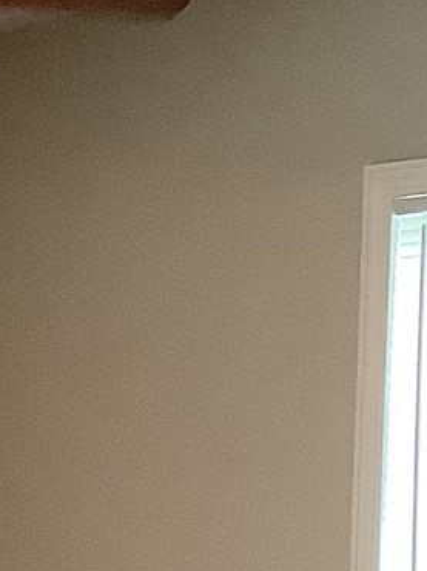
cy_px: 810
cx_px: -419
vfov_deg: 11.8
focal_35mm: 161
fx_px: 2651
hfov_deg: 8.7
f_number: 2.4
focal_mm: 3.3
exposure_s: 1/60
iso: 125
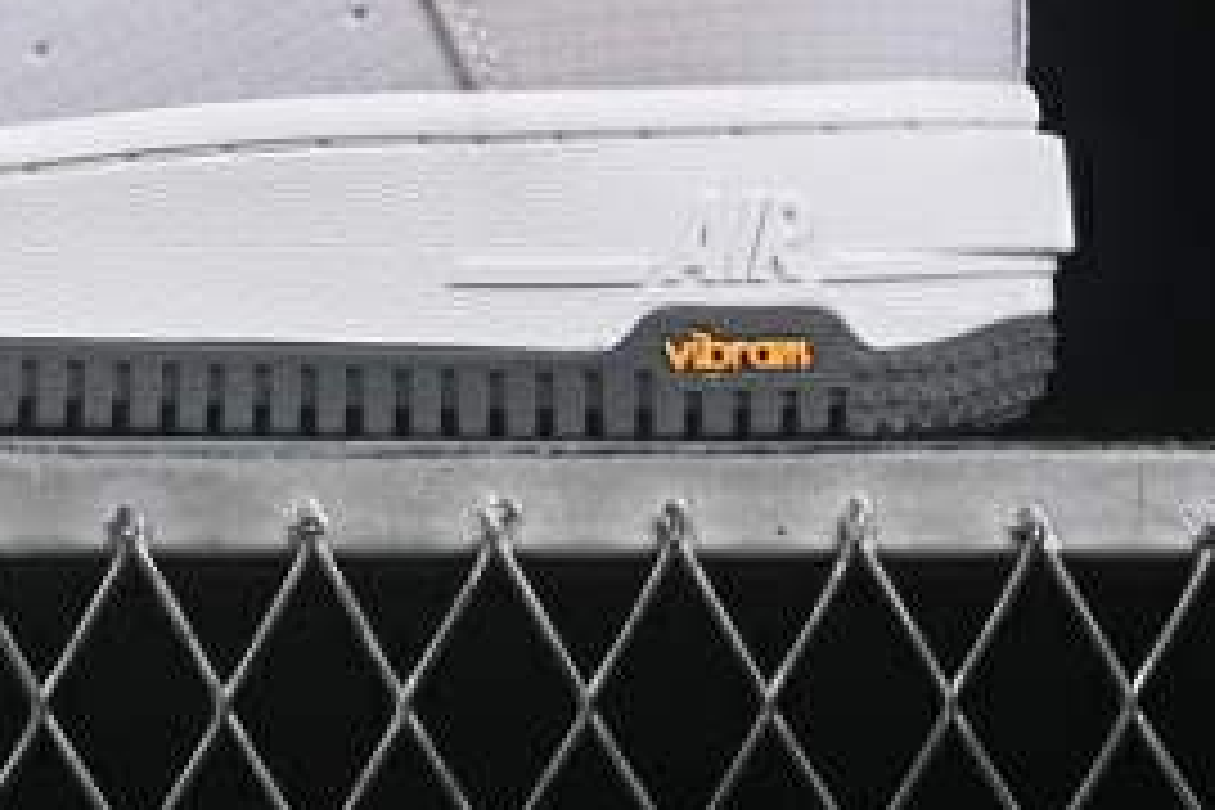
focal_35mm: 203
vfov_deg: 6.7
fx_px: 6851
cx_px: 9
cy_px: -243
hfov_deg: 10.1
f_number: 8
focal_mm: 50
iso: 160
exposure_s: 1/80
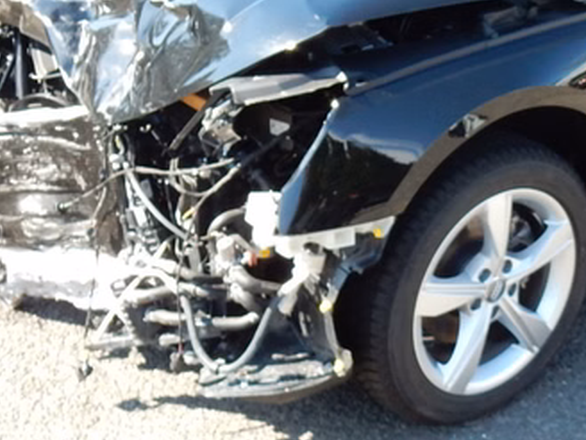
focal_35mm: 61
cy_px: 32
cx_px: 513
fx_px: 1033
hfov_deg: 30.5
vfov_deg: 23.3
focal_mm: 4.5
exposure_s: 1/160
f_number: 3.7
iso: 125
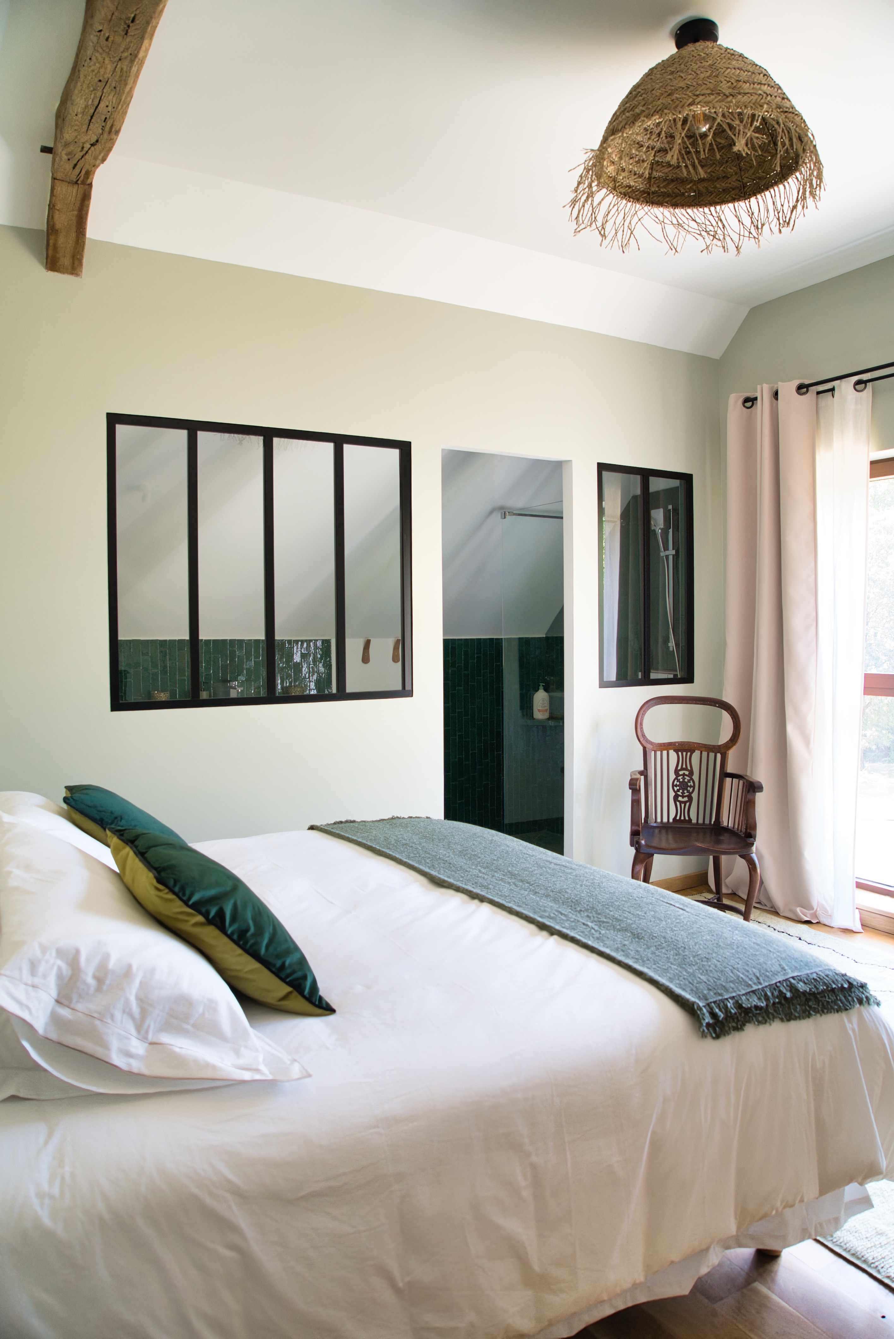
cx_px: 447
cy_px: 670
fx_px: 893
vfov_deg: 73.7
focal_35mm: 24
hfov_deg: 53.2
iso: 1000
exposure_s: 1/125
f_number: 4.5
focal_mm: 24
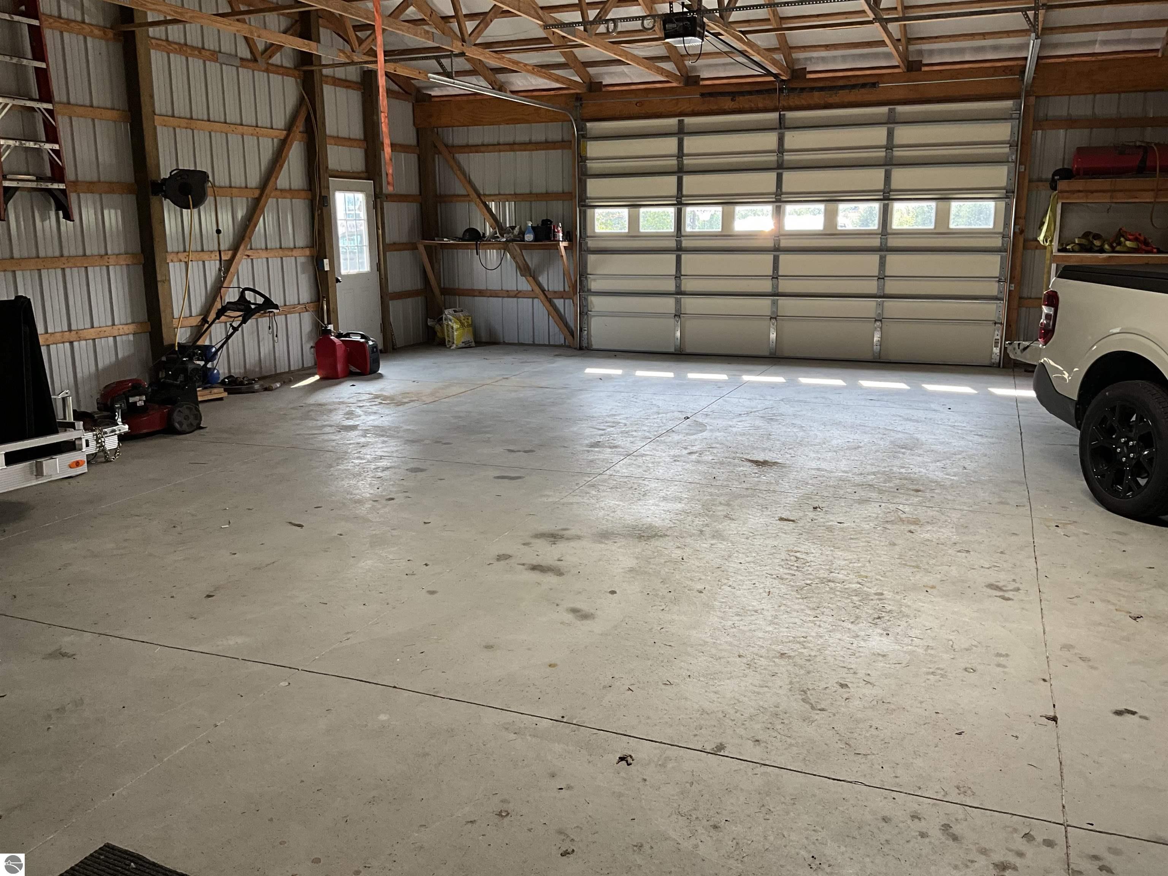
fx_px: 979
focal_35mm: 29
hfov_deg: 61.7
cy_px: 438
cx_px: 584
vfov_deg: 48.2
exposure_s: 1/122
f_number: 1.8
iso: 50
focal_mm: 3
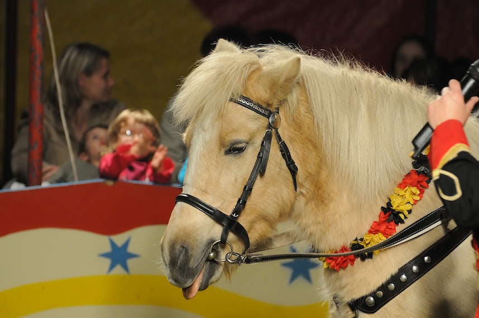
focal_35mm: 210
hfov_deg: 9.8
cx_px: 240
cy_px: 159
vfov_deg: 6.5
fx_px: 2791
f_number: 4.8
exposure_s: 1/125
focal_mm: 140
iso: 2800
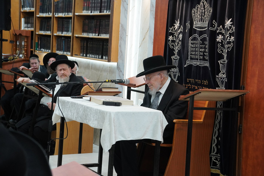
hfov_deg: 27.0
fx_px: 550
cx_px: 132
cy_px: 88
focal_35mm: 75
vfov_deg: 18.2
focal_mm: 50
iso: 1600
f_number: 5.6
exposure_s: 1/200
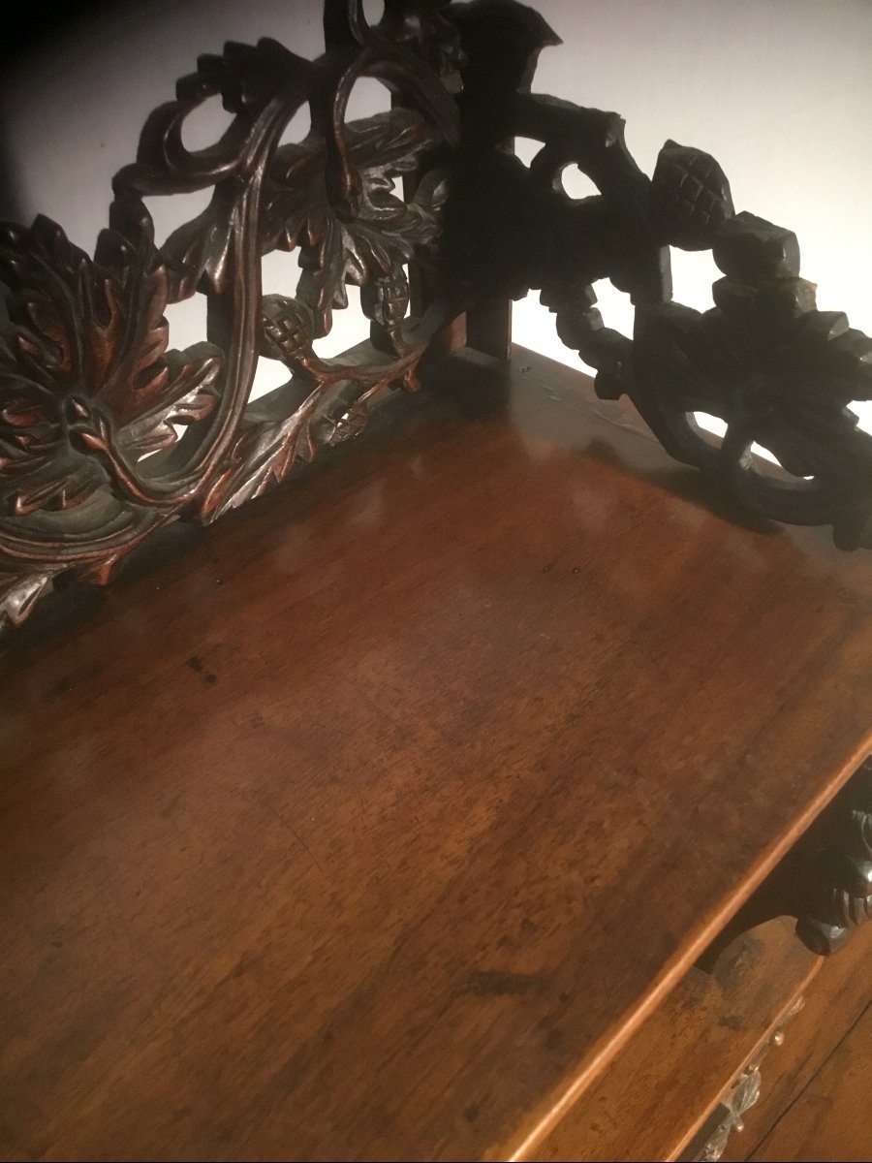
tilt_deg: -43.0
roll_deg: -0.6
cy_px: 582
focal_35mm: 31
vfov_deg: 58.4
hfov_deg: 45.4
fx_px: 1041
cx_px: 436
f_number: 2.4
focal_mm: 3.3
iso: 200
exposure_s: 1/17
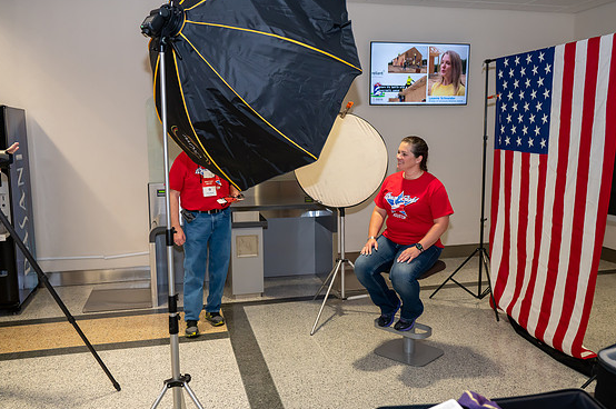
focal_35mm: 33
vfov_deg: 39.9
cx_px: 315
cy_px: 207
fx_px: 564
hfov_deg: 57.3
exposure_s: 1/160
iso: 4000
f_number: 5
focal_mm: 31.5
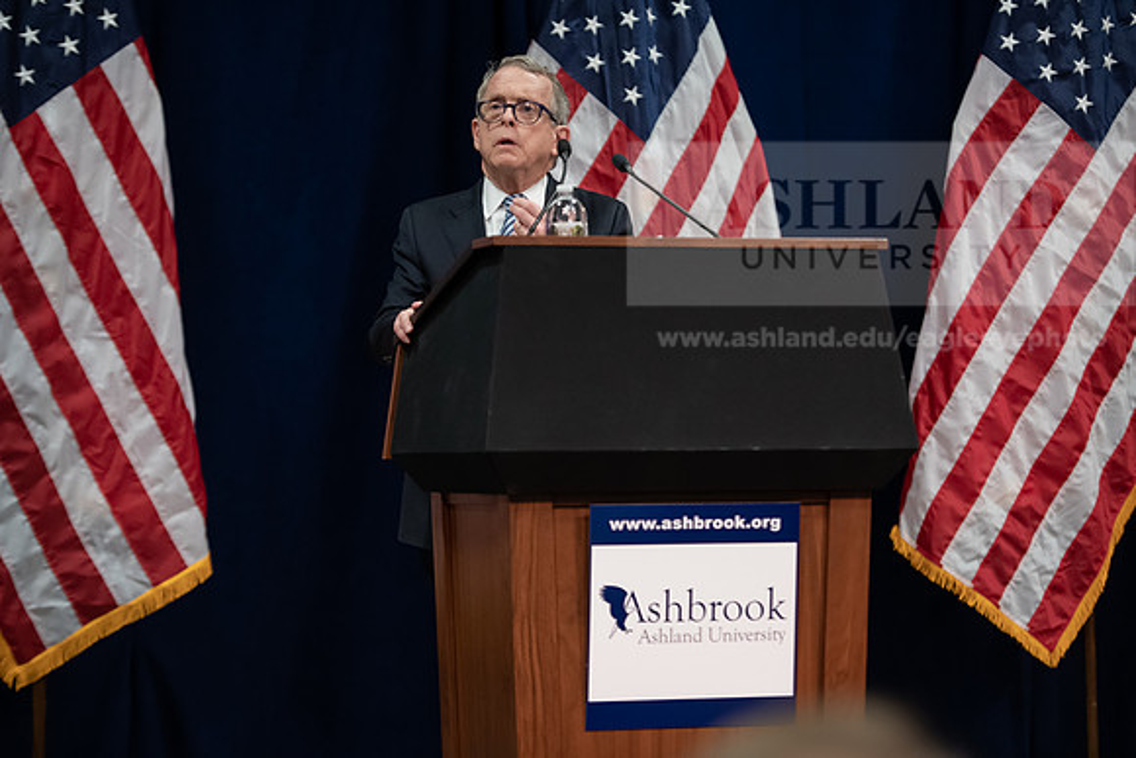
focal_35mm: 110
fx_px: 3472
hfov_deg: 18.6
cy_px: 379
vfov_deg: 12.5
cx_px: 568
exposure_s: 1/200
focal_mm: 110
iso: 2000
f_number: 3.2
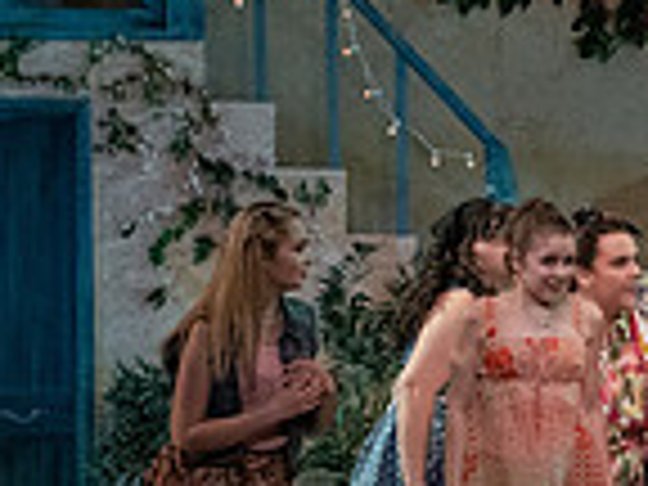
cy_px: 443
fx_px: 5073
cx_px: 904
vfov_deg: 5.5
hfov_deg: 7.2
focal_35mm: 271
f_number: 3.5
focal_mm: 70
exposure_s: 1/320
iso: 4000
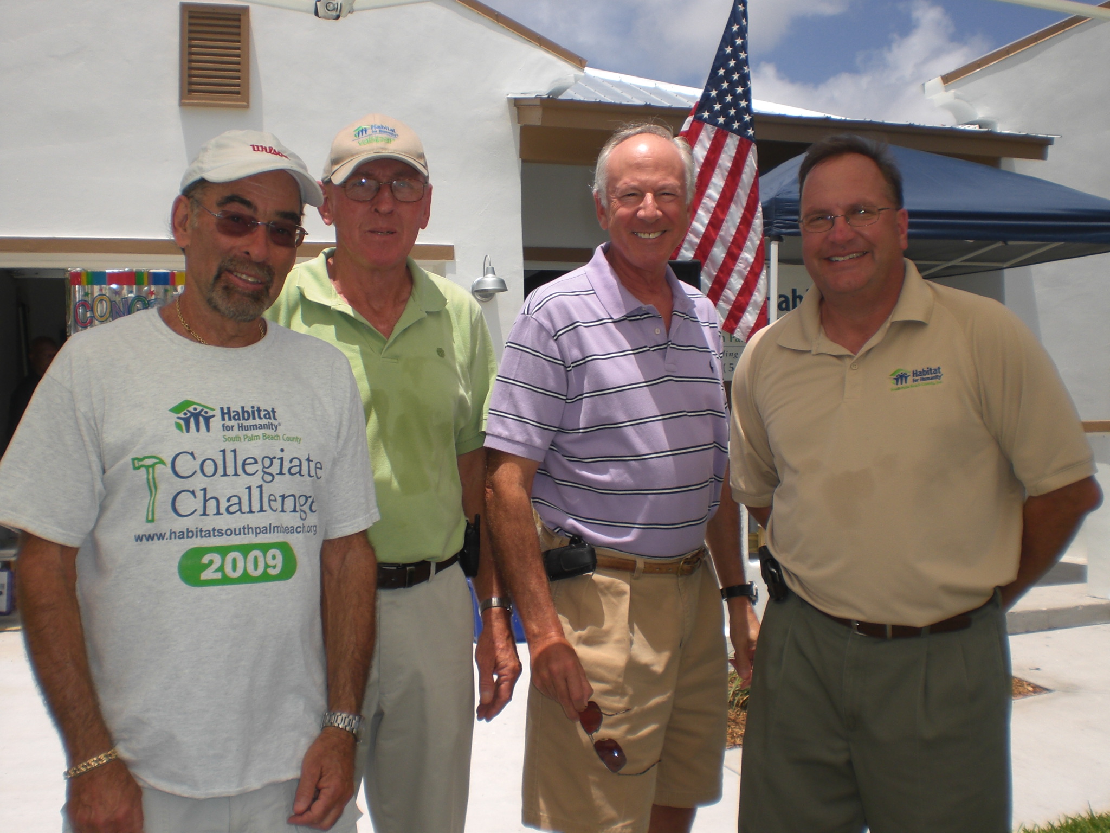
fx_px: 1219
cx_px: 555
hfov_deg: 49.0
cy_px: 416
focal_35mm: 38
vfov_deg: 37.7
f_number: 4.4
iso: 50
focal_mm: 6.3
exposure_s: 1/640
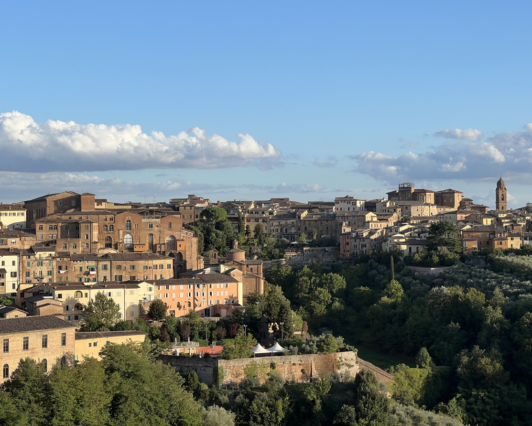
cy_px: 212
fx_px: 1276
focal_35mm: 81
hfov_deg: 23.6
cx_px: 280
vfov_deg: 19.0
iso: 32
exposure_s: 1/570
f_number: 2.8
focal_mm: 9
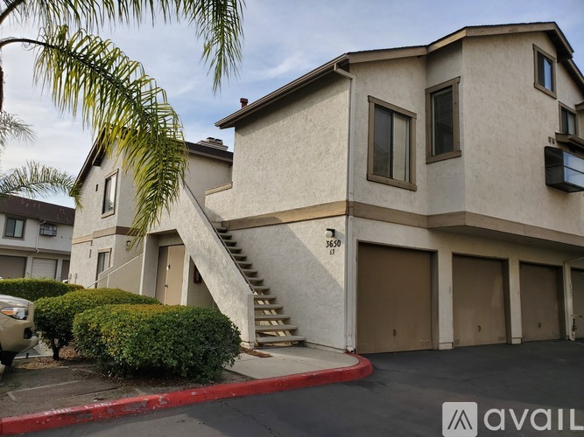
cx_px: 292
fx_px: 439
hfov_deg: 67.3
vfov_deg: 53.0
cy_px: 218
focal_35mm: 26
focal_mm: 4.3
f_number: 2.4
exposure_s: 1/1383
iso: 50
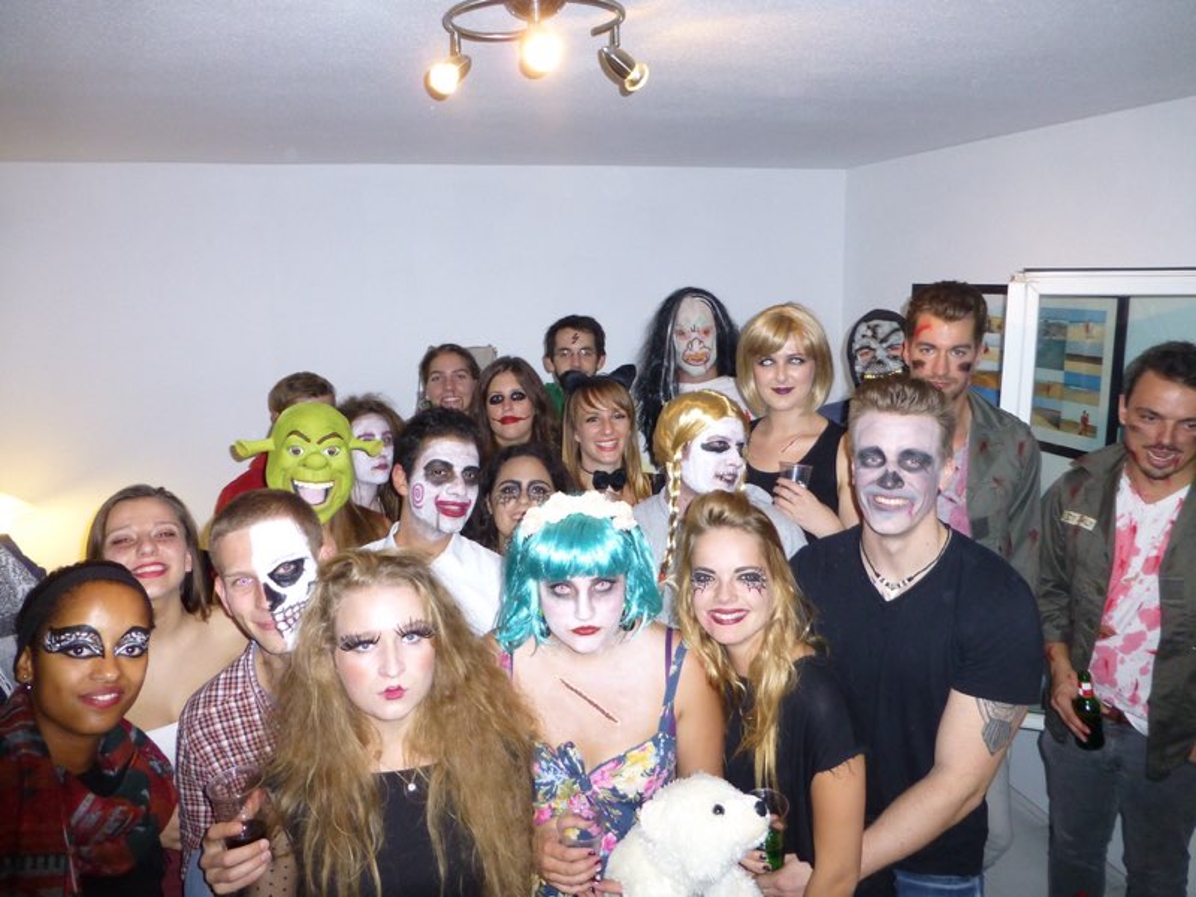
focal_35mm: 24
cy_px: 448
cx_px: 598
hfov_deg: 71.6
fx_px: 829
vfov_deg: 56.8
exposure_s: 1/60
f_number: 3.3
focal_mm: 4.3
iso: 320
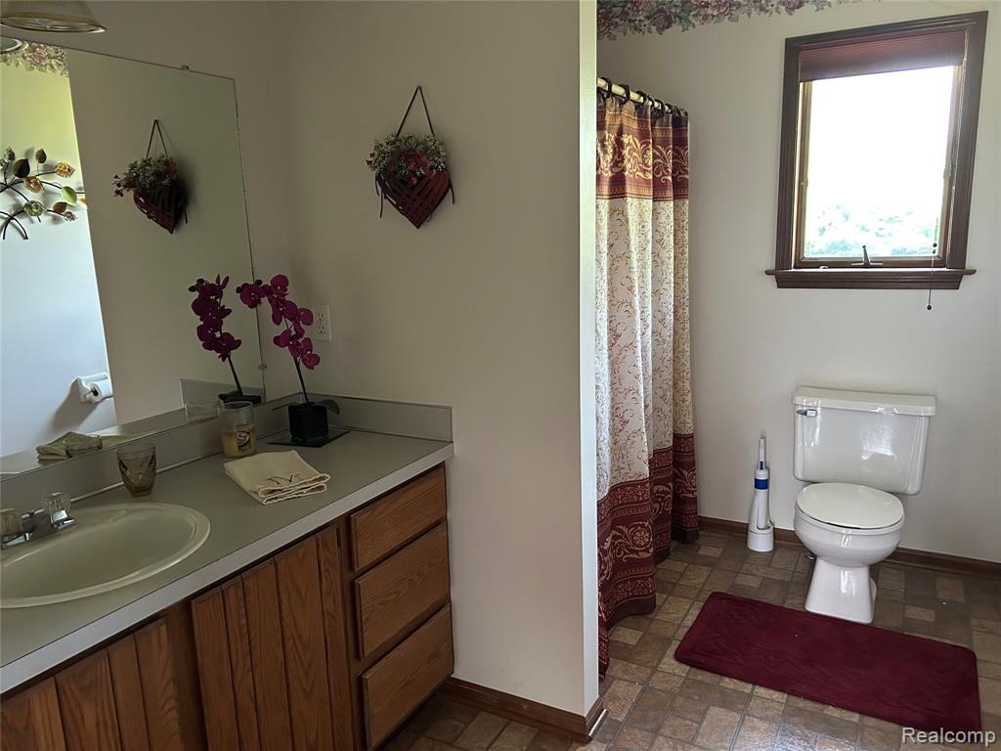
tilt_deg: -11.6
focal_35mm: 26
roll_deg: +1.7
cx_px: 500
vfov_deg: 53.1
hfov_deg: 67.3
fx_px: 752
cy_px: 376
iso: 500
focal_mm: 5.7
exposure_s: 1/60
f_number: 1.5
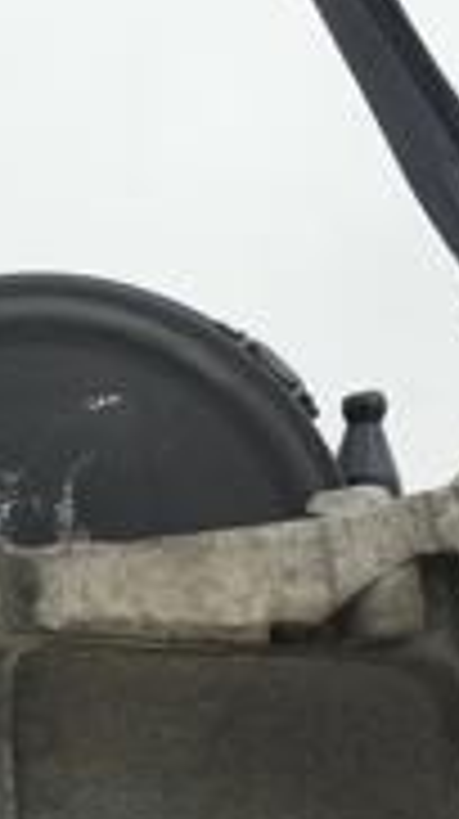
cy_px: 558
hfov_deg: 10.7
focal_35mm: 111
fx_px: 2408
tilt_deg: +10.8
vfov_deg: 19.2
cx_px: -90
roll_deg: +0.2
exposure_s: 1/874
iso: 25
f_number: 2.2
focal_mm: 4.15
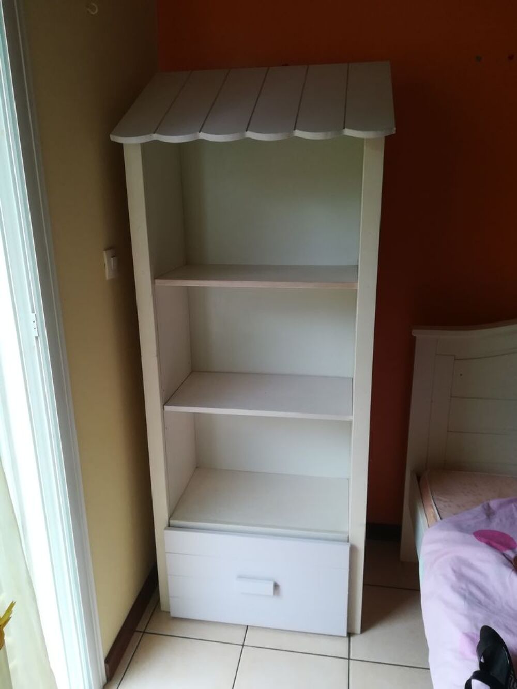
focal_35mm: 26
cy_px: 344
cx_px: 258
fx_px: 518
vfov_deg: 67.3
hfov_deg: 53.1
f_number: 2.2
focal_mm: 3.83
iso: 125
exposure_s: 1/33.3
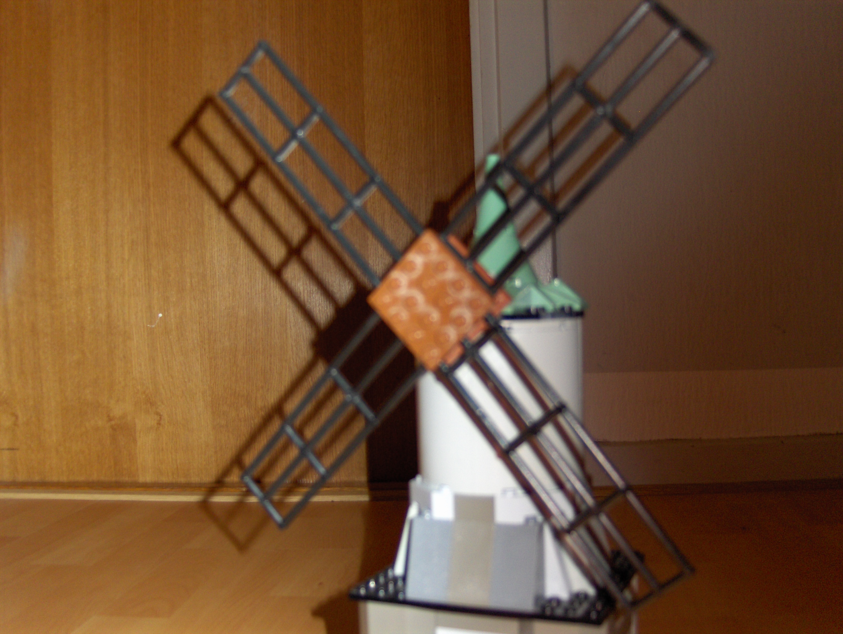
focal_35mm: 35
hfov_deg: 52.6
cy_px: 317
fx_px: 853
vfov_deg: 40.8
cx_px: 422
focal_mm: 7.5
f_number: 2.8
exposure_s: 1/60
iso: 100
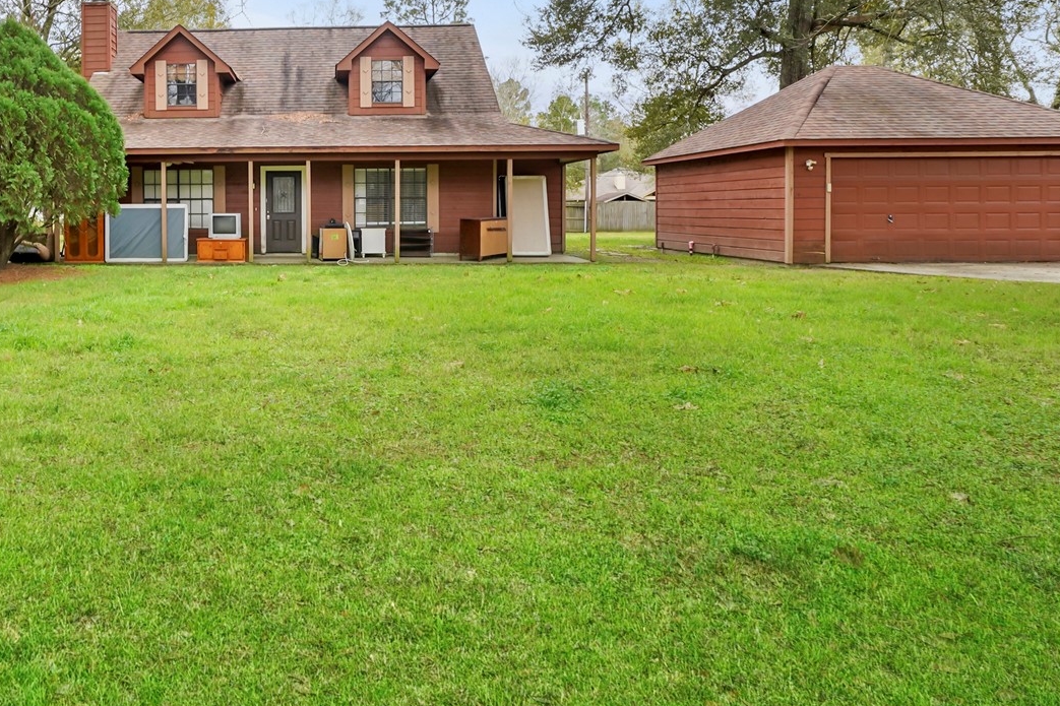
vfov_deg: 50.1
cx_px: 285
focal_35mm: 25
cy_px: 217
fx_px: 736
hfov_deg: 67.6
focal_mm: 12
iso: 125
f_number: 8
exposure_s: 1/50
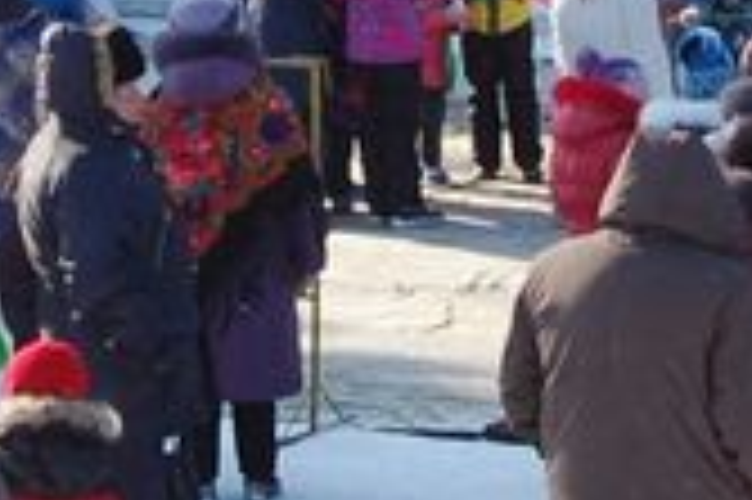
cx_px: 306
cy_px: -468
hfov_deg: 8.0
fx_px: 5384
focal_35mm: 258
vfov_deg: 5.2
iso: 200
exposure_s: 1/250
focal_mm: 24
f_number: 8
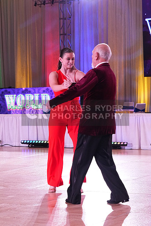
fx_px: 698
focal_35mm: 111
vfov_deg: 18.4
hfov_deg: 12.3
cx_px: 76
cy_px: 113
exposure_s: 1/250
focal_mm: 74
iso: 3200
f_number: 6.3
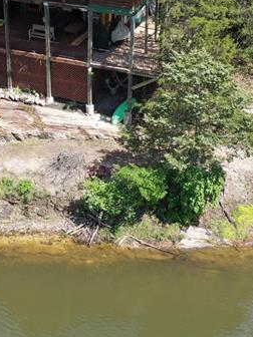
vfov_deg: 23.8
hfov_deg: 17.9
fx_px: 799
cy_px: 118
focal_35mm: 82
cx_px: 67
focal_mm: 10.26
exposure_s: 1/200
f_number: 5
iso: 100
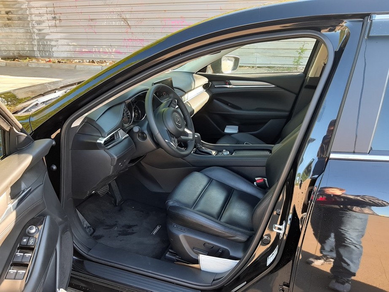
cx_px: 194
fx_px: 303
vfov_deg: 51.4
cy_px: 146
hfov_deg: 65.3
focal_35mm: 27
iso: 50
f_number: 1.7
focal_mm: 3.93
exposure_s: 1/100
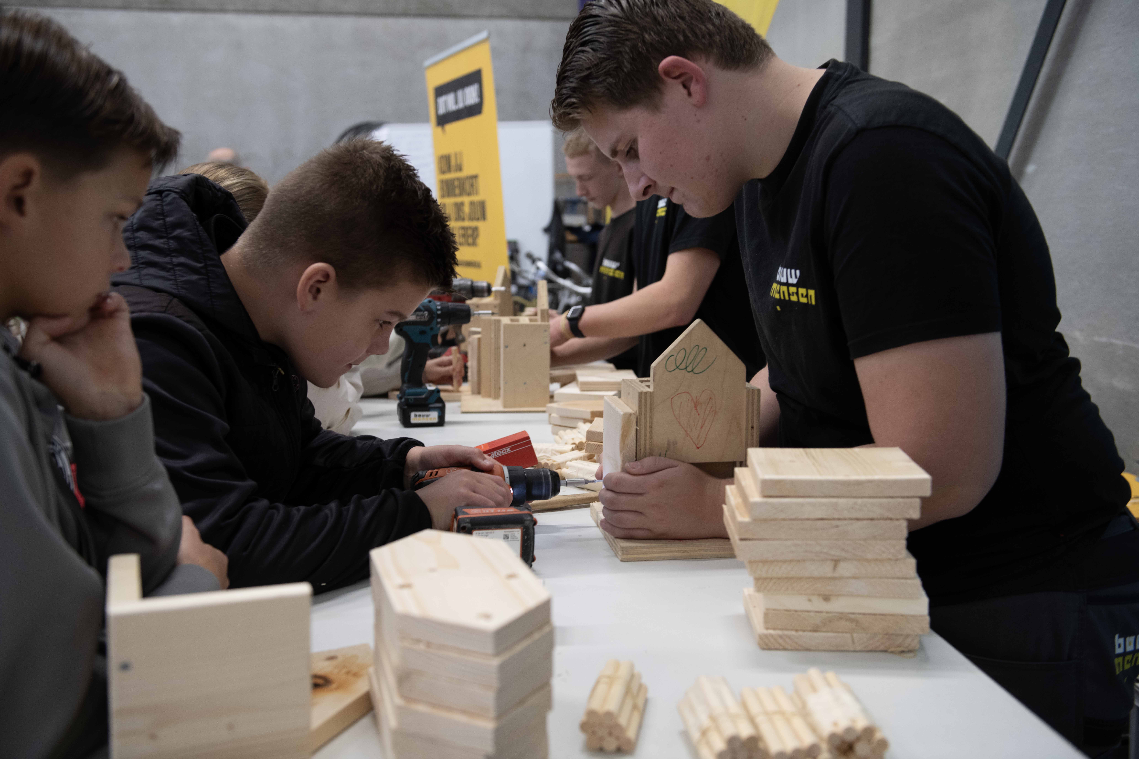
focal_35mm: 35
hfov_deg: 54.4
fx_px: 1107
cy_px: 380
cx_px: 570
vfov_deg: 37.9
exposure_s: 1/60
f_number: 4
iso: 800
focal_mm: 35
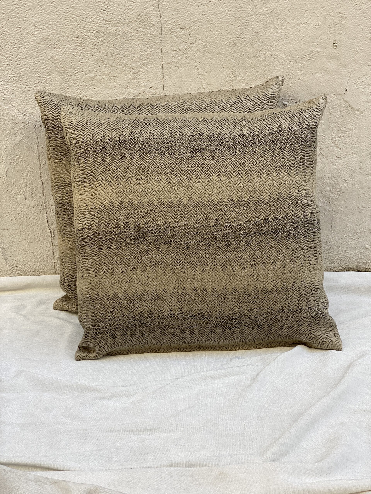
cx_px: 186
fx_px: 743
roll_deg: +2.2
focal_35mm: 52
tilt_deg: -18.8
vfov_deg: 36.8
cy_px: 247
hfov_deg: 28.0
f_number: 2
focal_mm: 6
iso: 20
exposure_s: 1/203
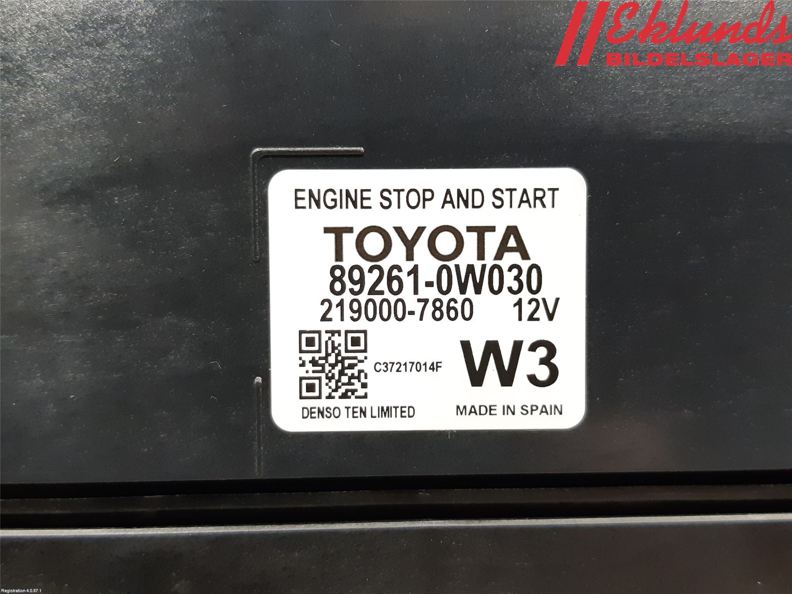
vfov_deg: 53.1
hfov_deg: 67.3
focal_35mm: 26
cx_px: 396
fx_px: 595
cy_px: 297
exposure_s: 1/33
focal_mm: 3.93
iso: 250
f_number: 1.7
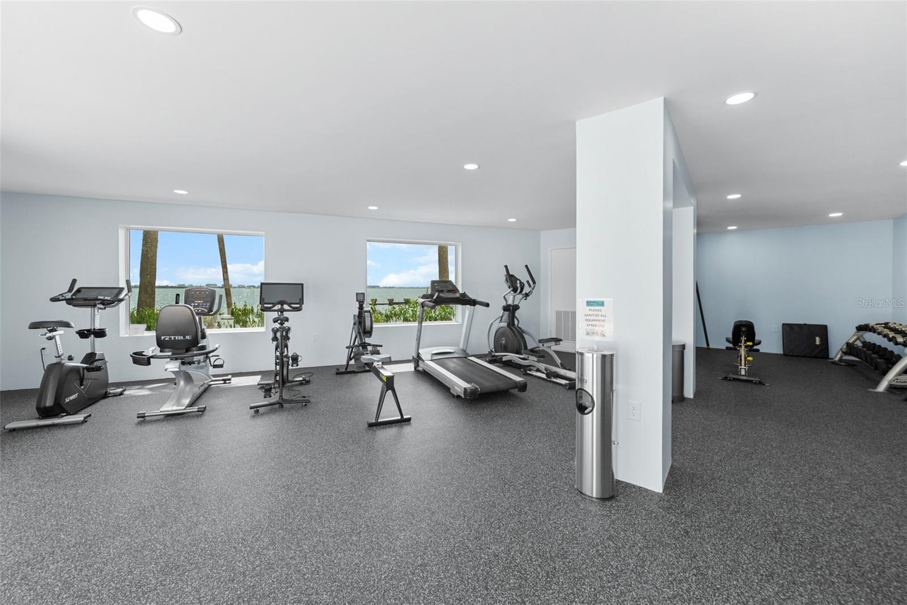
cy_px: 302
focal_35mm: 13
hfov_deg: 108.3
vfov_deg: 85.4
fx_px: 328
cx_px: 454
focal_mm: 13
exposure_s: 1/30
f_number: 8
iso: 500
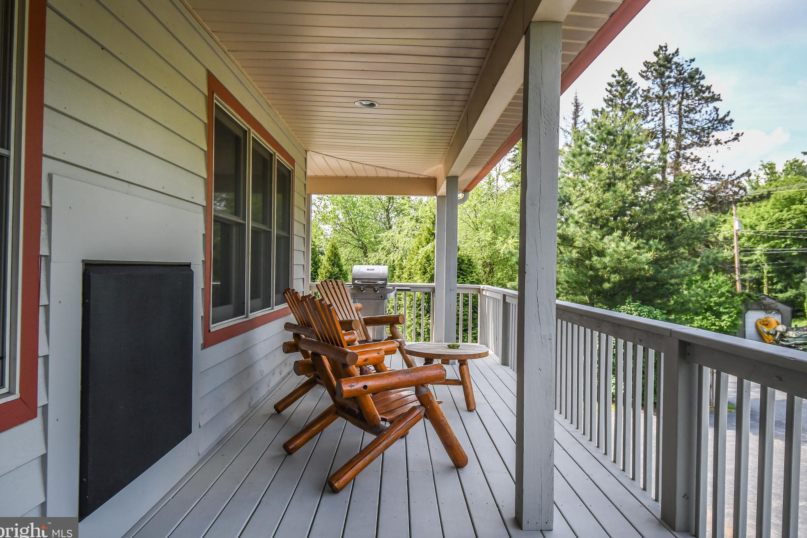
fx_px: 560
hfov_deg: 71.5
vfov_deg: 51.3
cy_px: 267
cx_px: 408
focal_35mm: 25
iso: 500
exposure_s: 1/640
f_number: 5.6
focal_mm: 16
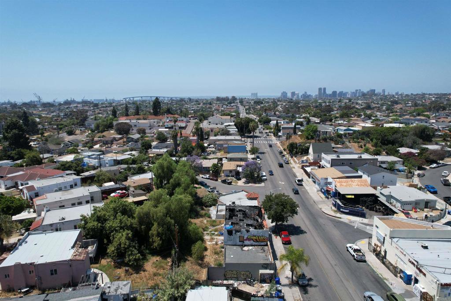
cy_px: 150
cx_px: 226
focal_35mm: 22
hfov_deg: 78.6
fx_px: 276
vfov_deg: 57.2
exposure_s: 1/2500
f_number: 2.8
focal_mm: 8.38
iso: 110
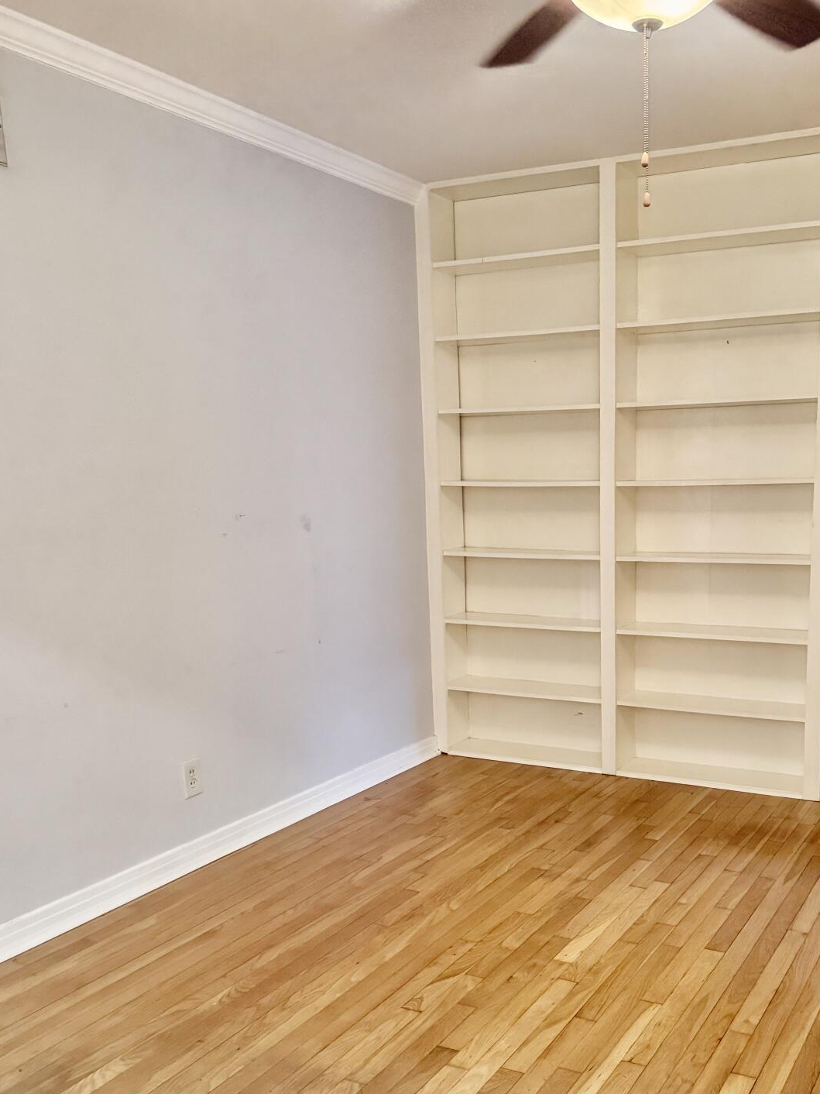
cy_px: 673
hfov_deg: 41.3
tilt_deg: -10.0
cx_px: 541
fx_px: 1074
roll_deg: +2.1
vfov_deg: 53.5
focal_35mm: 34
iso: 800
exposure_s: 1/60
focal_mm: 6.76
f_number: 1.78
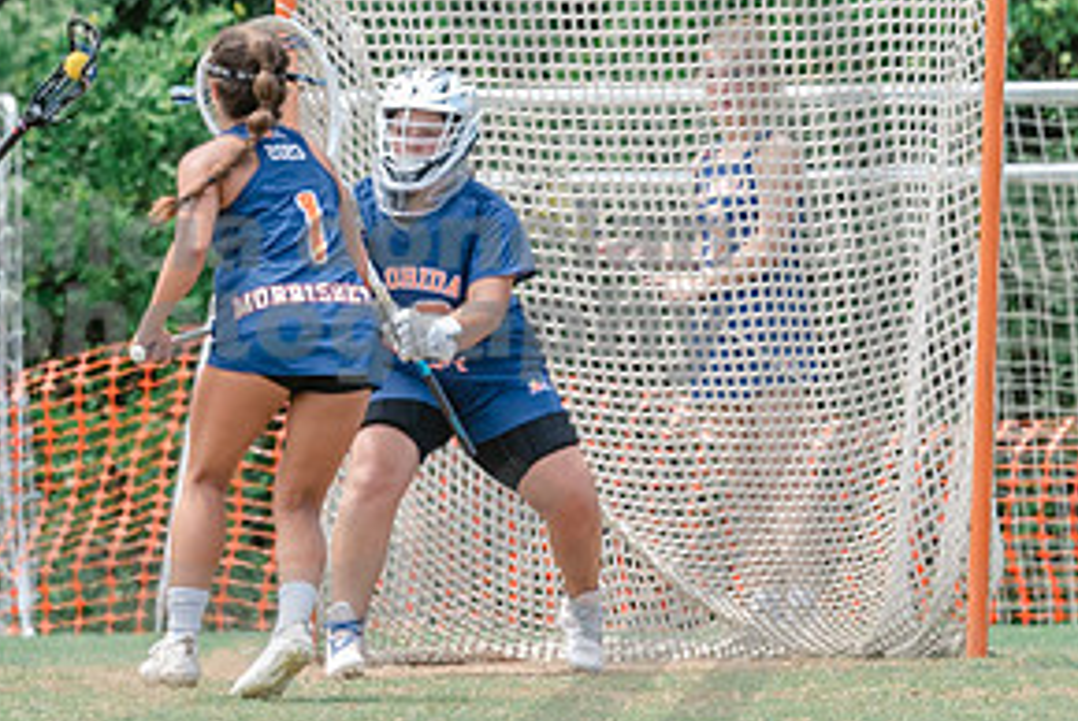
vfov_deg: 1.4
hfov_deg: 2.1
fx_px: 29674
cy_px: 451
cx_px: 295
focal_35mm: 990
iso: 400
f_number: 5
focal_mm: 200
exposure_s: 1/1600
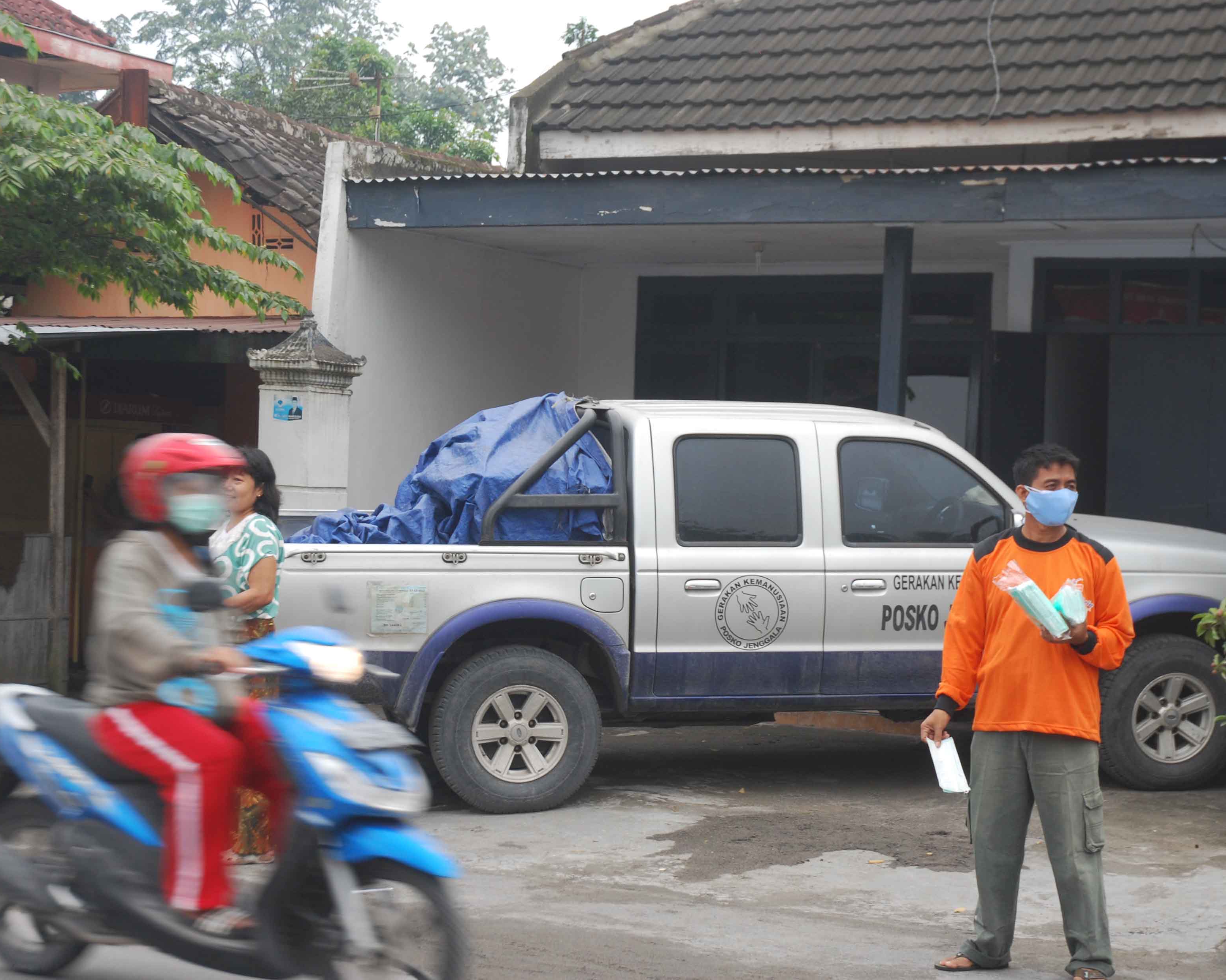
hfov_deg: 30.7
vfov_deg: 24.8
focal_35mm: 62
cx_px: 635
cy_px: 496
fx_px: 2234
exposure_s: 1/125
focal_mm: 35
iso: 200
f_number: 5.6
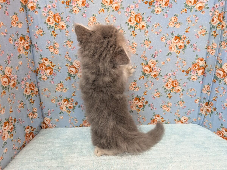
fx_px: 157
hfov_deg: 71.6
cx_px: 114
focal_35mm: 24
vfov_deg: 56.8
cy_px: 85
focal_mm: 4.53
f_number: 1.7
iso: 225
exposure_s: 1/120
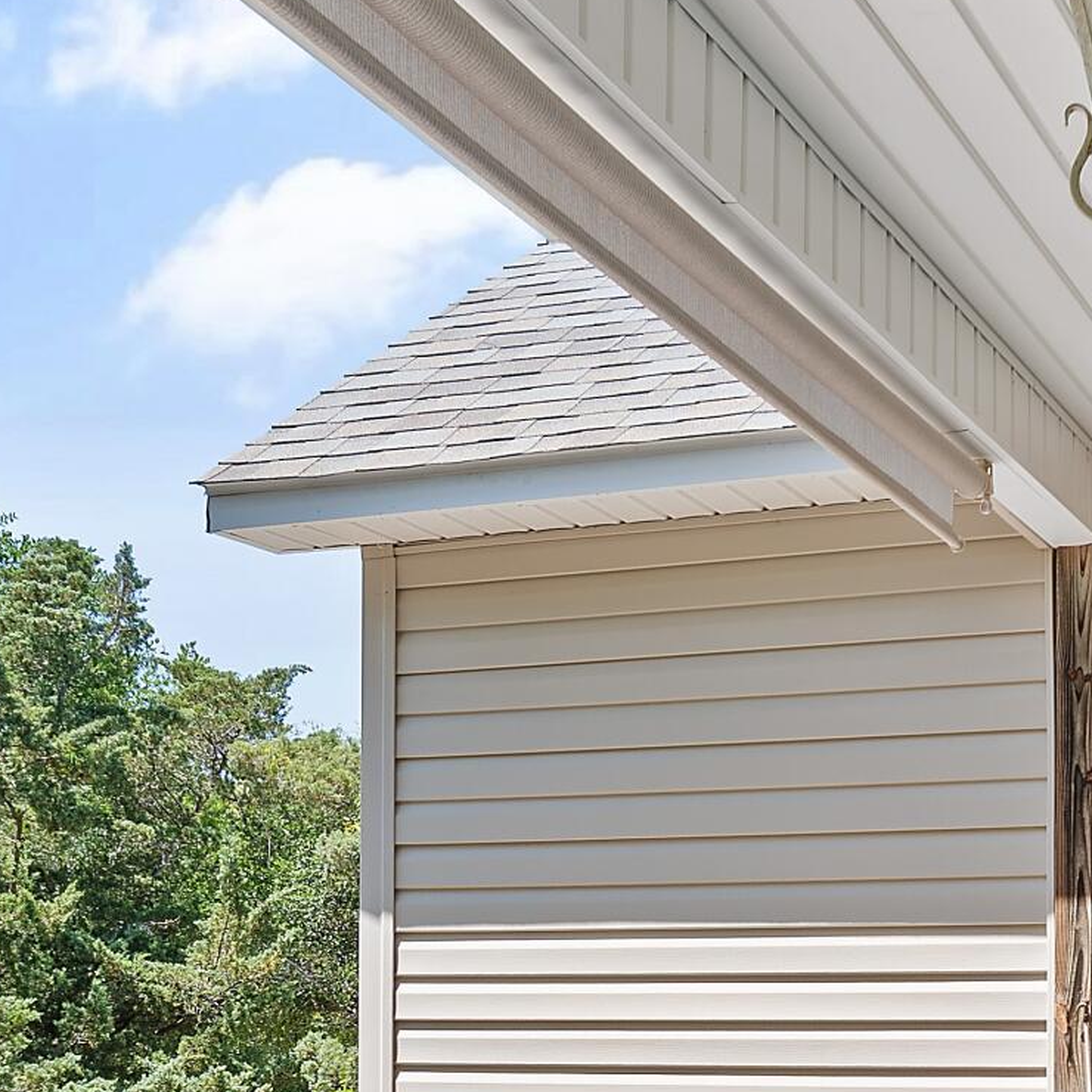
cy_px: 1054
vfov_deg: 26.5
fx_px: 2213
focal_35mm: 62
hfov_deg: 27.4
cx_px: 803
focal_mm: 12
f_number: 4.8
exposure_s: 1/50
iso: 100
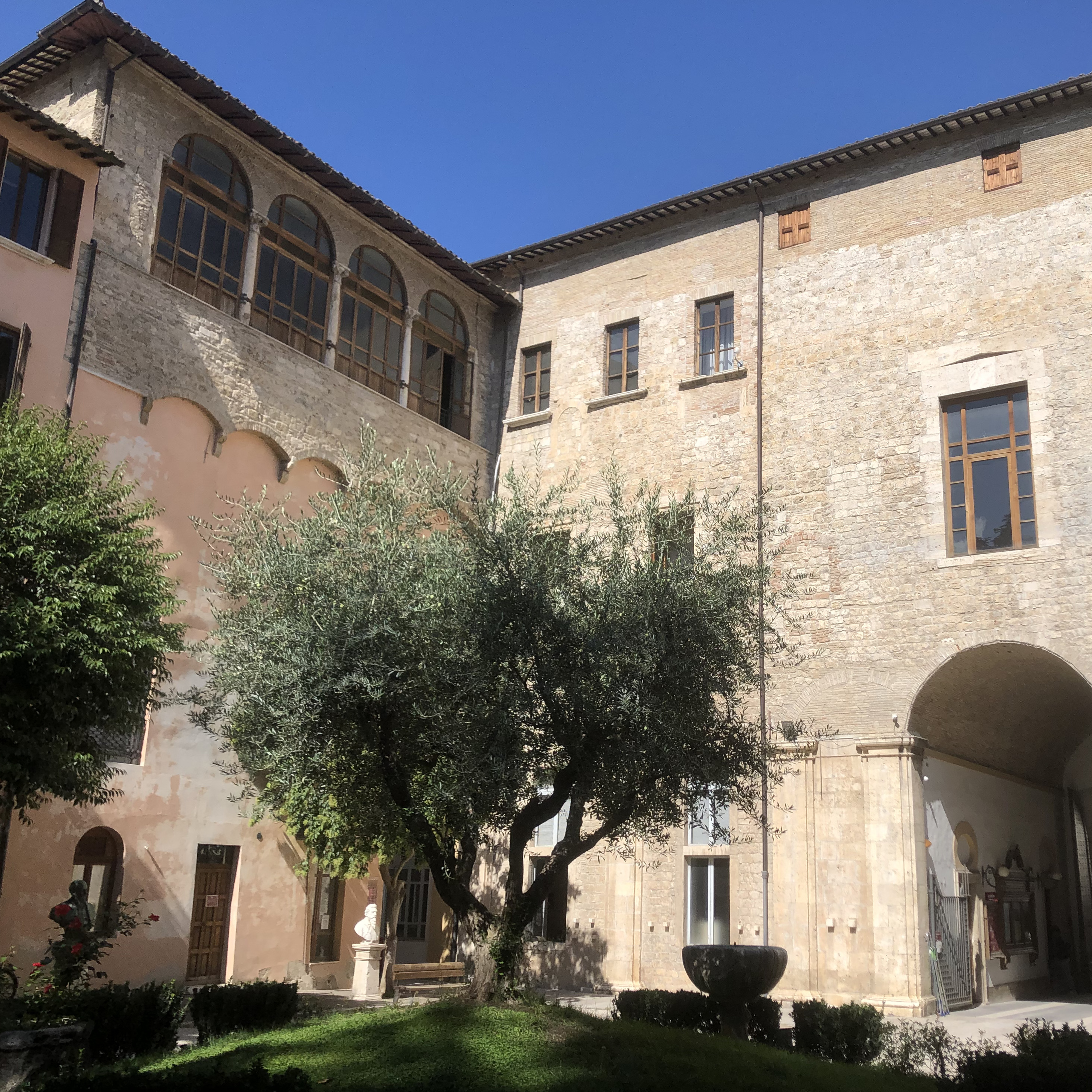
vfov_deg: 48.4
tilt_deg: +14.7
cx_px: 691
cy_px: 555
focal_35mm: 34
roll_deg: +0.4
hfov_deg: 47.9
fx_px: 1213
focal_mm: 4
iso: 20
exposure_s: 1/2857
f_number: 1.8
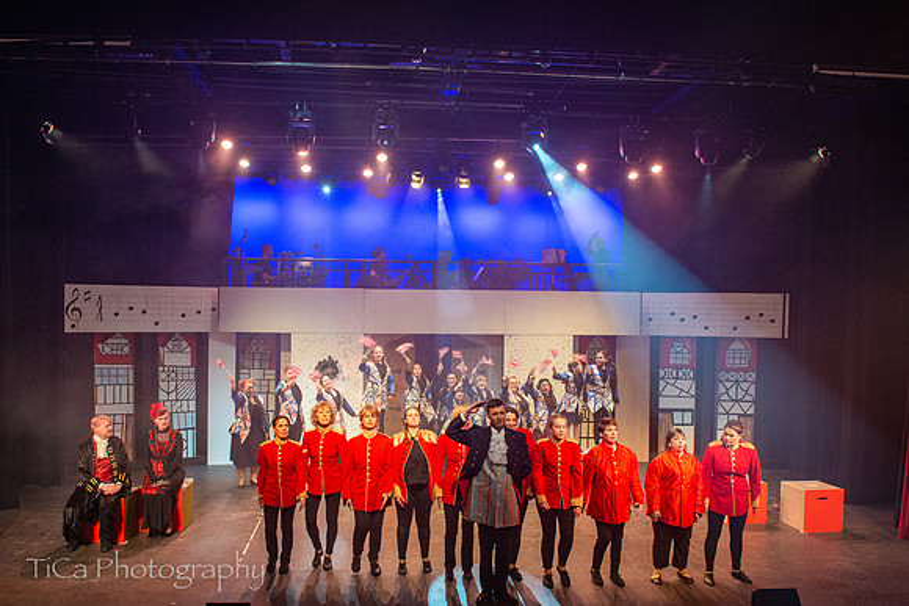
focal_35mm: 28
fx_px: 715
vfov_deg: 45.9
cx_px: 423
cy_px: 335
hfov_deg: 64.8
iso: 1250
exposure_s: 1/60
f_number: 7.1
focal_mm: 24
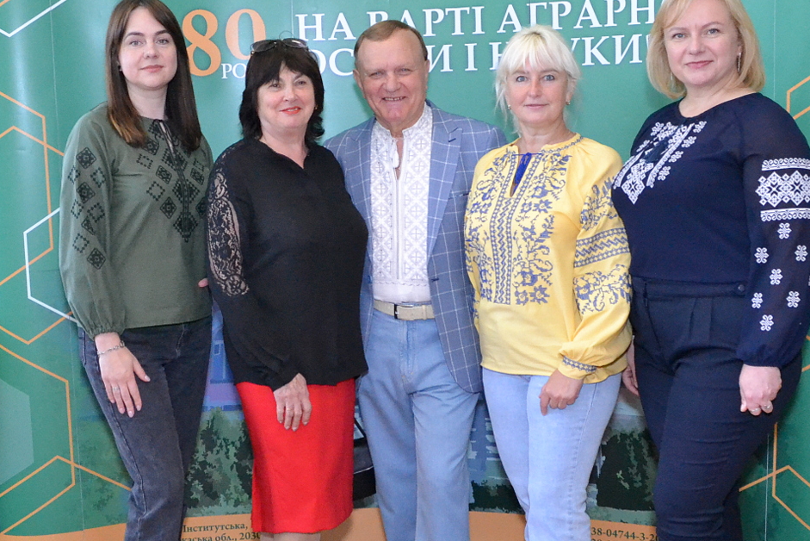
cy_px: 305
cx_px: 397
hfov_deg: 38.9
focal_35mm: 51
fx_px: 1148
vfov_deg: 26.5
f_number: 6.3
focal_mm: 20
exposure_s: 1/250
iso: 3200
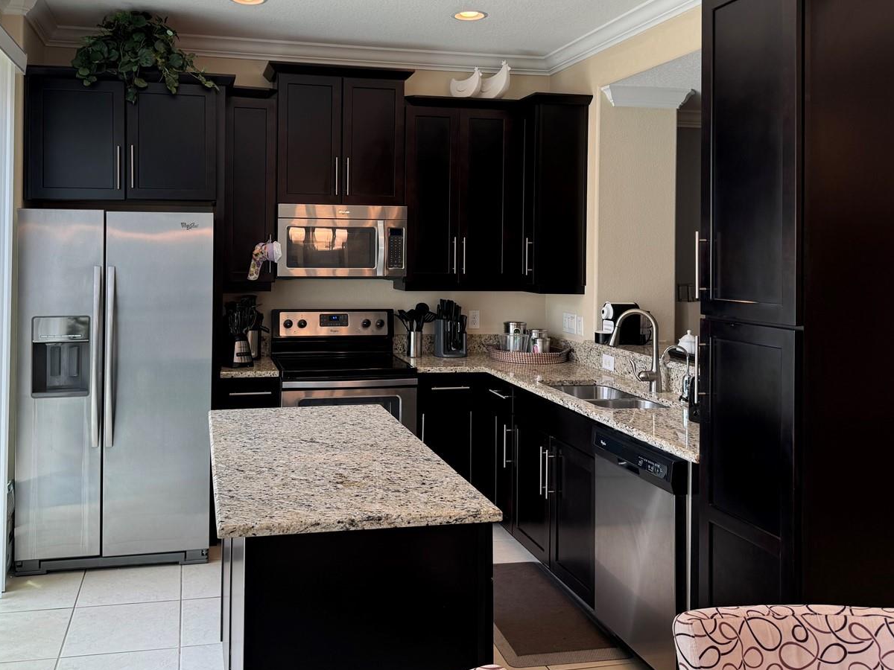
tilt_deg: +0.5
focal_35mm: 32
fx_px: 826
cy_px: 232
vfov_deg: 43.6
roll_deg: -0.7
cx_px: 372
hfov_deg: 56.5
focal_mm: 6.76
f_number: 1.78
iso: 50
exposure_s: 1/126
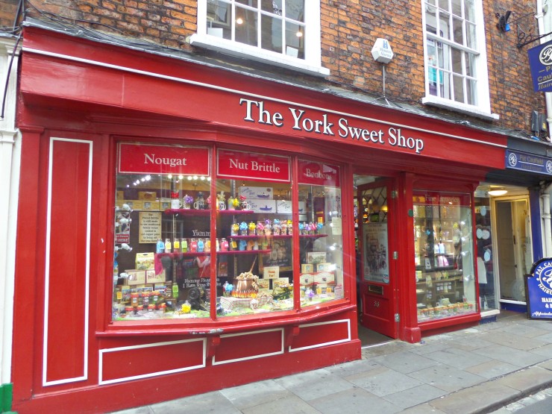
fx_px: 383
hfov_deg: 71.6
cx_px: 276
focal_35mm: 24
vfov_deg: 56.8
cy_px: 207
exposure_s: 1/30
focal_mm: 4
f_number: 3.2
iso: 120
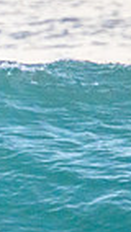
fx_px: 24006
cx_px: -252
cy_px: 231
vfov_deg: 0.6
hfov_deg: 0.3
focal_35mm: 3892
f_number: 11
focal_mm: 800
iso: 3600
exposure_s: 1/2000
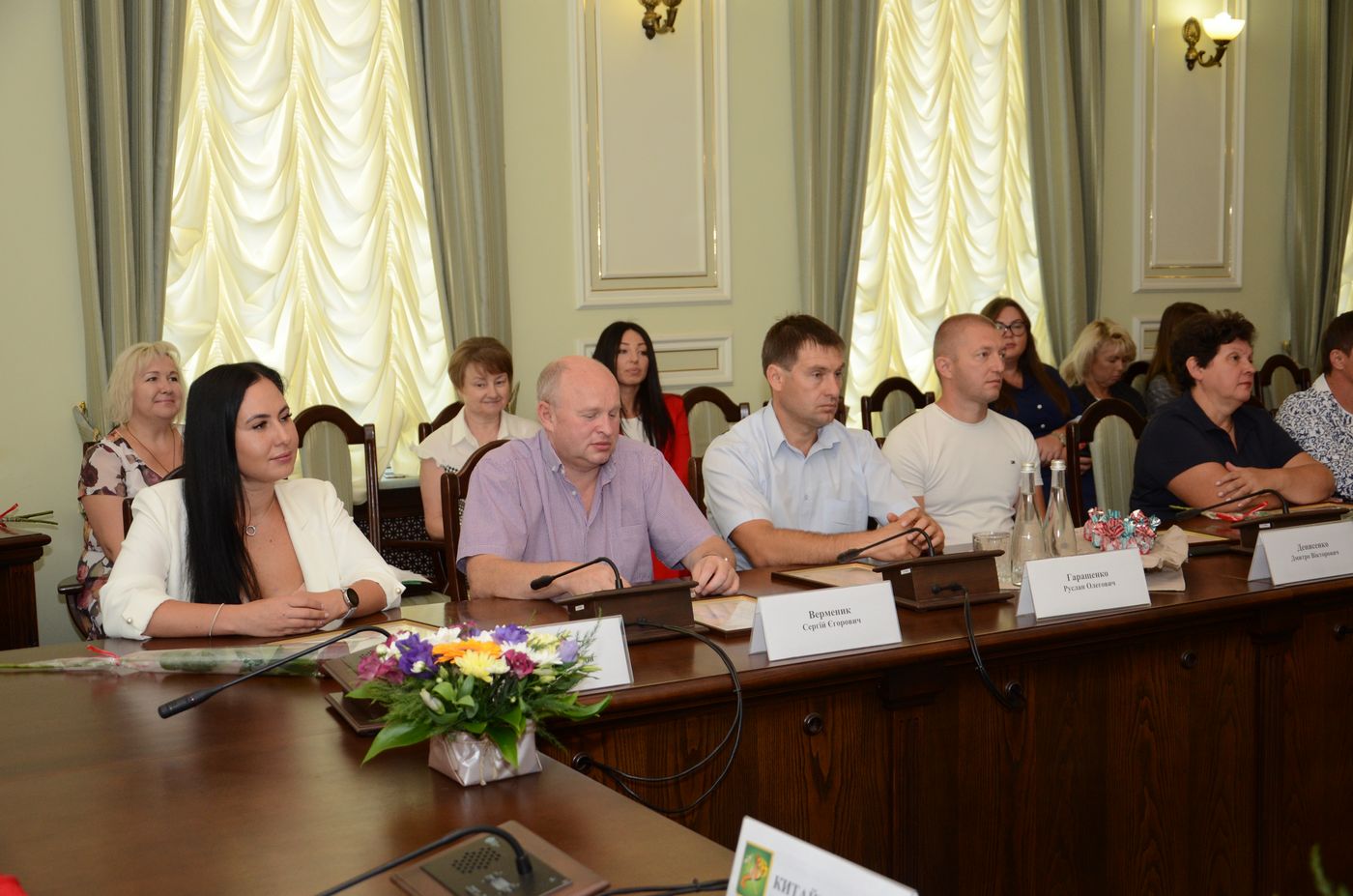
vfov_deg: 27.9
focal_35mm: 48
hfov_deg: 41.2
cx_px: 676
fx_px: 1800
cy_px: 448
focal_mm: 32
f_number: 4.2
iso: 800
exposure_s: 1/200
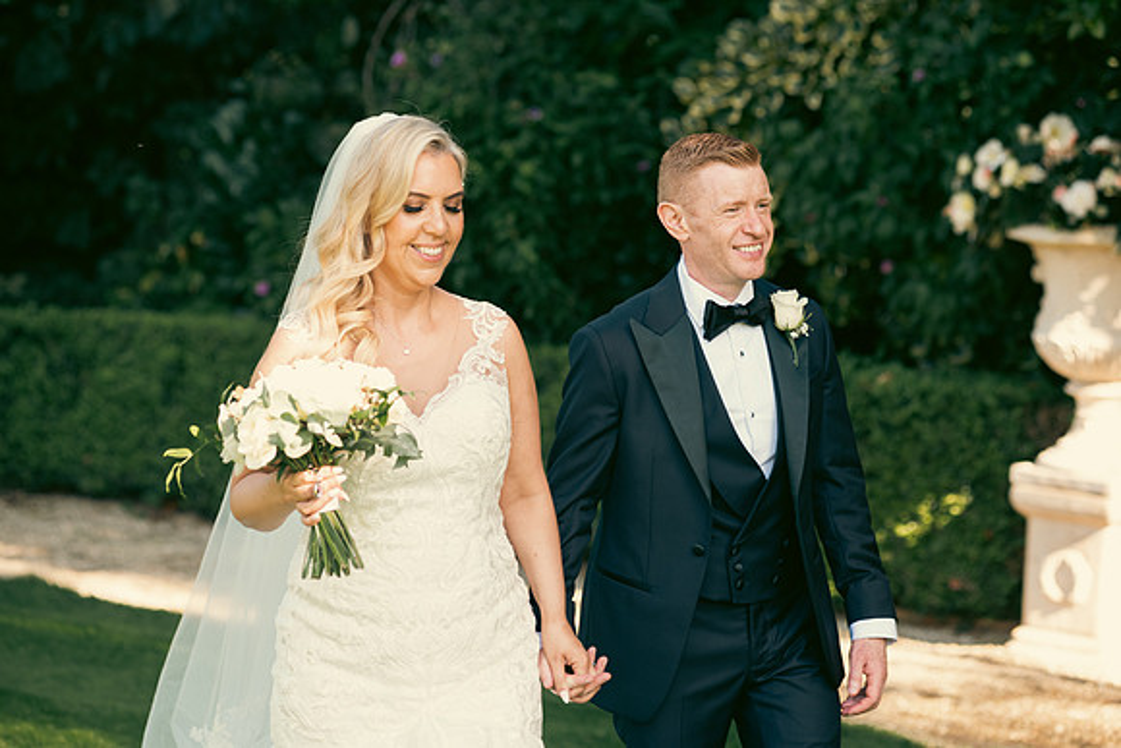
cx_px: 560
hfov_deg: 17.1
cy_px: 374
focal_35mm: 120
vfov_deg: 11.4
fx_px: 3737
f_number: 3.5
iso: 200
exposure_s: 1/200
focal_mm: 120
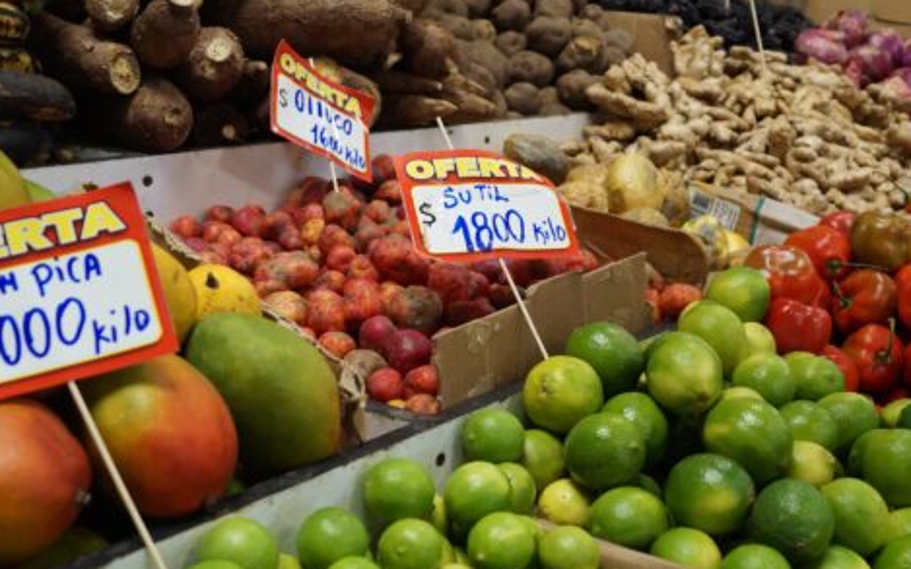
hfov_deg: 44.1
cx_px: 546
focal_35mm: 45
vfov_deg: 28.5
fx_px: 1117
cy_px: 331
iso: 800
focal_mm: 18
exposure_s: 1/160
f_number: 4
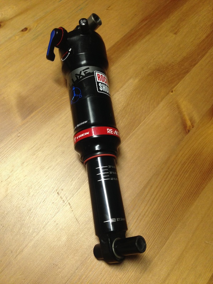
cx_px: 106
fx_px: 271
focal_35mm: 33
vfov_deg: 55.4
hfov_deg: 42.9
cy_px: 142
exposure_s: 1/20
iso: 160
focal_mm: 4.12
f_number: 2.4
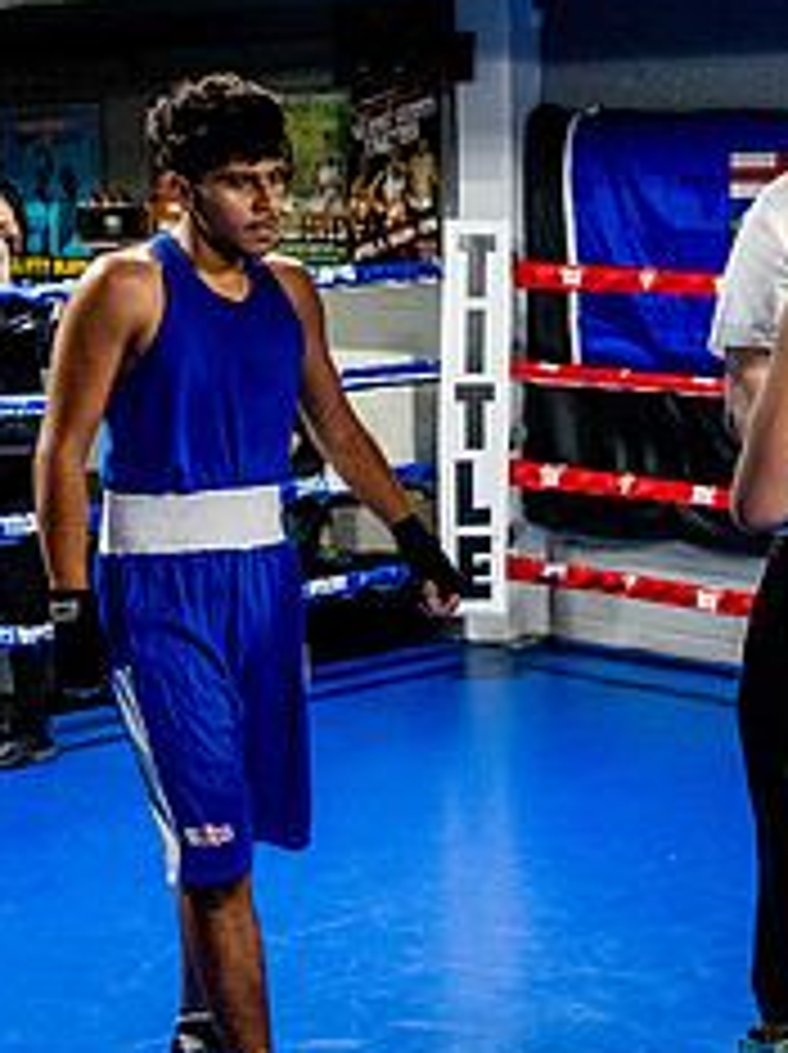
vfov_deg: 26.3
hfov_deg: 19.2
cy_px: 398
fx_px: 2250
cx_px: 829
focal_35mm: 74
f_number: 2.8
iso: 5000
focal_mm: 21
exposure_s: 1/800
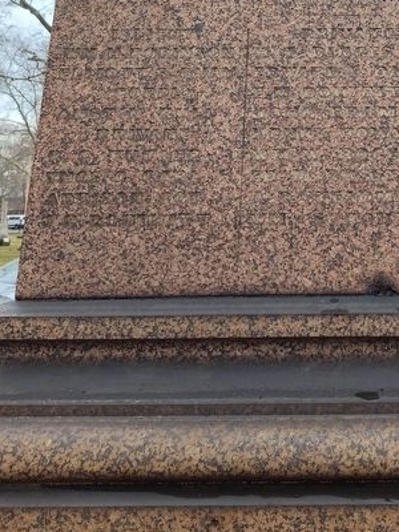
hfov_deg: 30.2
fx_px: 707
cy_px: 47
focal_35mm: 46
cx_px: 354
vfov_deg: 38.2
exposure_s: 1/393
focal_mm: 5.56
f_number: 1.8
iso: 100
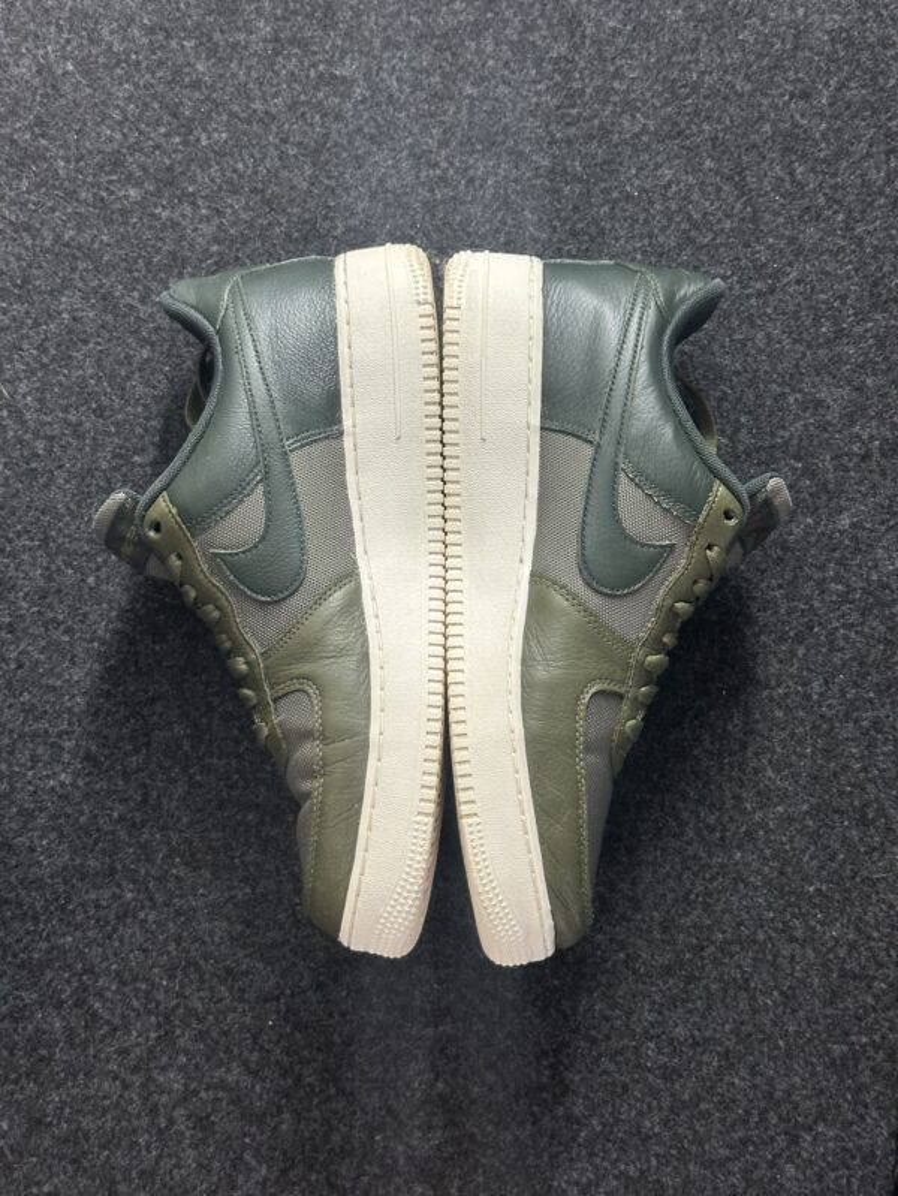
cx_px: 449
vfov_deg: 39.6
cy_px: 598
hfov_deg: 30.3
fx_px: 1659
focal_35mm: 48
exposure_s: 1/33
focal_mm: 6.86
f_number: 1.78
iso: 200
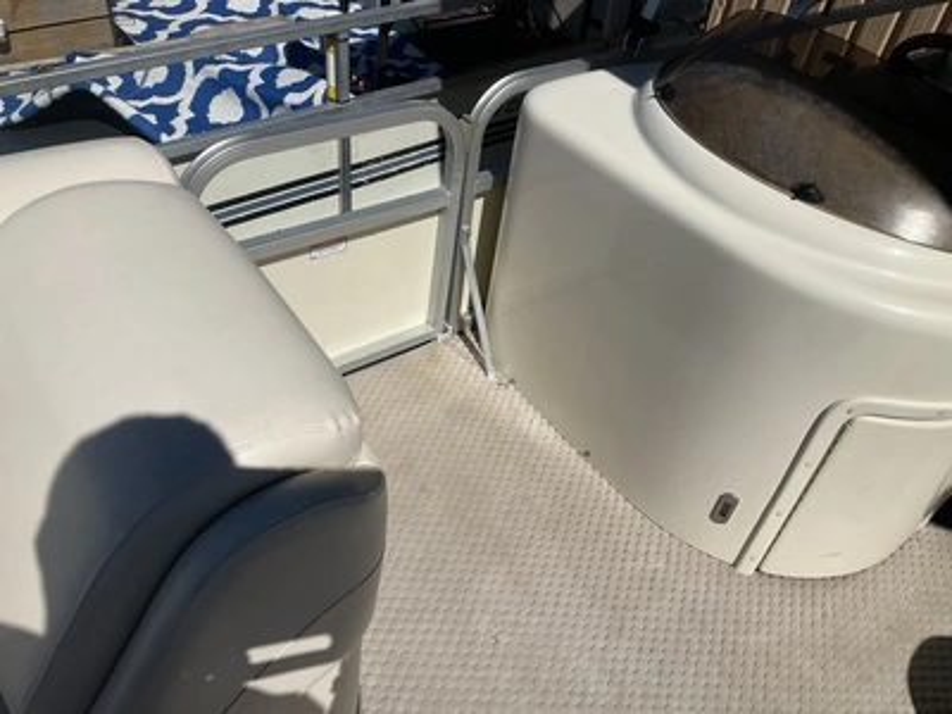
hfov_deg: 61.7
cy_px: 357
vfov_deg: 48.2
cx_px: 476
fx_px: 798
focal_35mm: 29
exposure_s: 1/5814
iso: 25
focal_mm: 3
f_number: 1.8
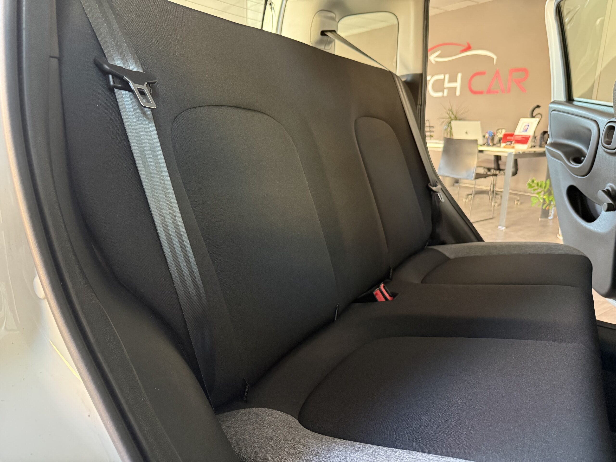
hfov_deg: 71.6
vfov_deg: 56.8
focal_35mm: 24
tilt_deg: -14.5
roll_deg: -0.7
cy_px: 231
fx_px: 427
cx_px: 308
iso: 800
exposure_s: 1/42
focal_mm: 6.76
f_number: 1.78
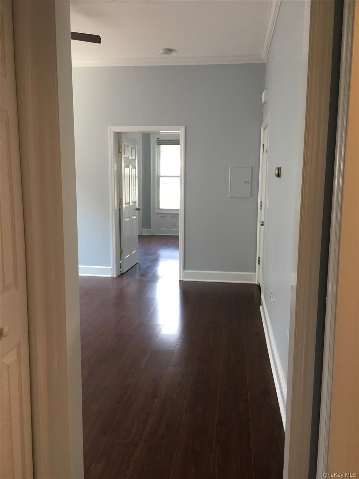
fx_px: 401
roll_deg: -0.2
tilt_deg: -8.1
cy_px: 240
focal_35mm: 29
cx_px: 180
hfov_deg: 48.2
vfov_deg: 61.7
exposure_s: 1/30
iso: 40
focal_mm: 4.15
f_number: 2.2
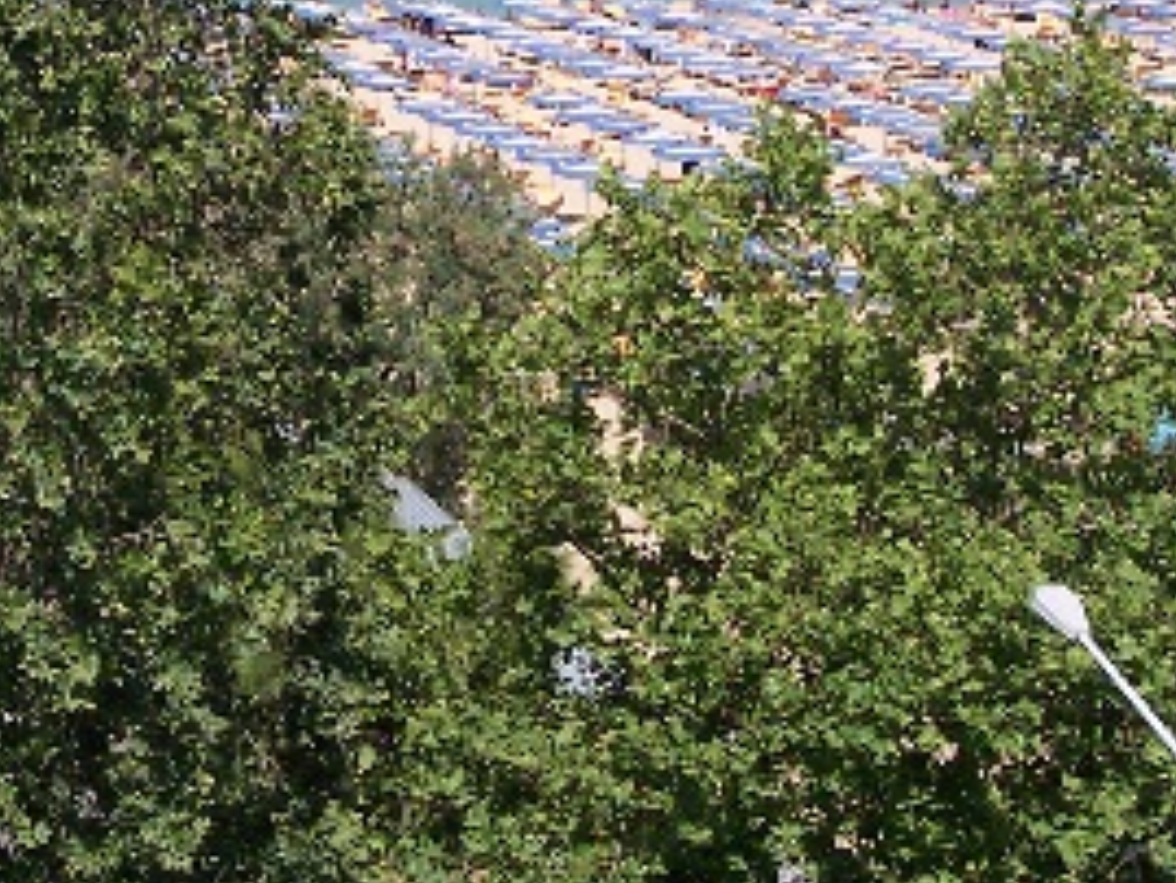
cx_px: 297
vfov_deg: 12.9
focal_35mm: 113
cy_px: -96
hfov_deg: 17.3
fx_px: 3841
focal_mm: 8
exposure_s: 1/1000
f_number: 4.8
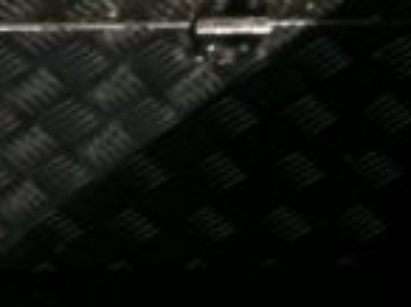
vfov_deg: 7.5
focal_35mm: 192
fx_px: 2276
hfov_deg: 9.6
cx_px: -425
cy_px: -225
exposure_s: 1/2068
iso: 64
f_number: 2.8
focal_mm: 3.85
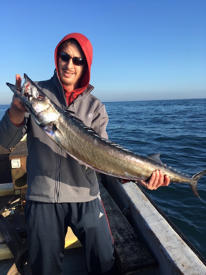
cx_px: 103
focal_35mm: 29
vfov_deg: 61.7
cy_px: 138
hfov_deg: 48.2
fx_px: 230
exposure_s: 1/845
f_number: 2.2
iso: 25
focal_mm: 4.15
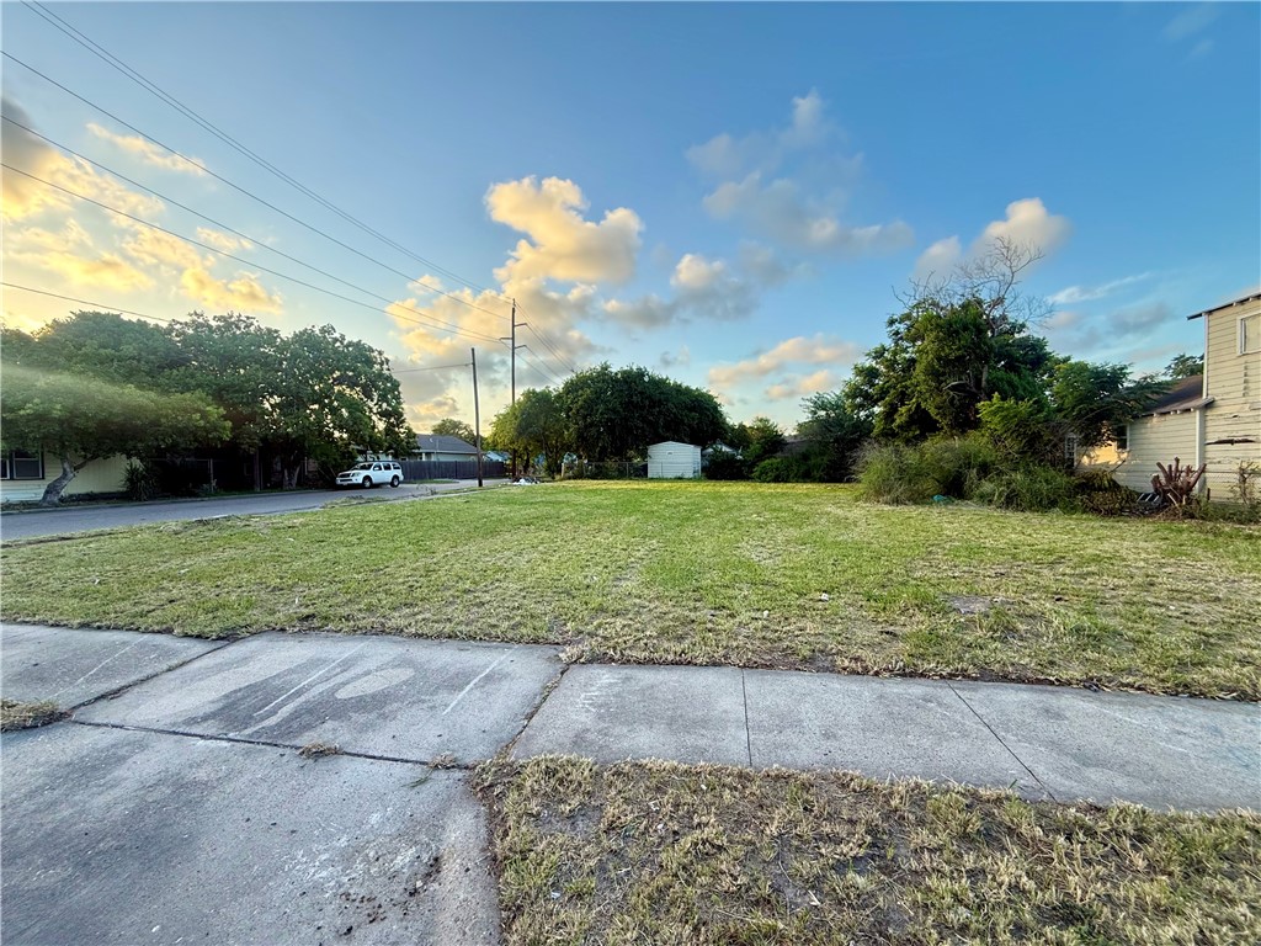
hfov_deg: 102.1
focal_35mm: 14
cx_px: 630
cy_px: 473
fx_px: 510
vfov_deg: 85.7
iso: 64
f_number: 2.2
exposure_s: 1/223
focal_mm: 2.22
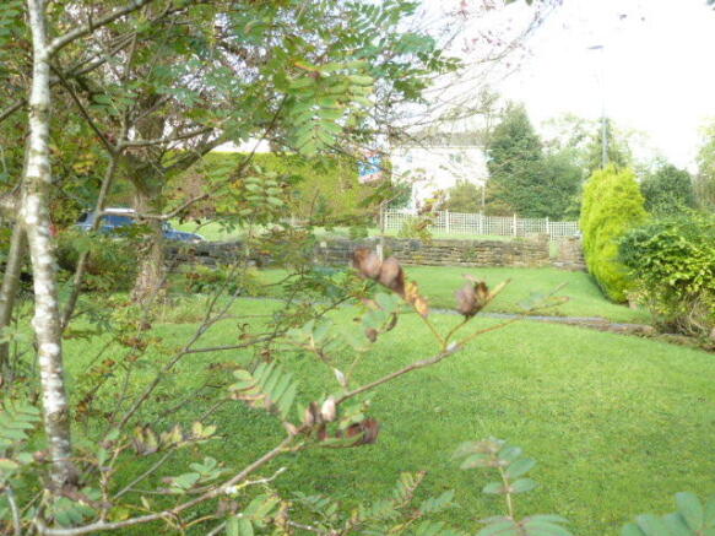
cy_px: 268
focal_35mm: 38
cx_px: 358
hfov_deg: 49.0
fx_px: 785
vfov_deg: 37.7
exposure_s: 1/60
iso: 100
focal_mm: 6.8
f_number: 3.8
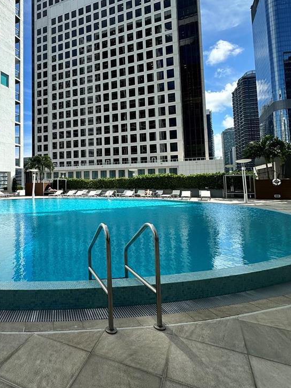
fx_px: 258
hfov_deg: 55.2
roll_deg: +0.3
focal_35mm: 23
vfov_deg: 73.4
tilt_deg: +5.4
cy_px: 162
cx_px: 62
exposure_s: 1/2257
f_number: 2.2
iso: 50
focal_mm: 2.22
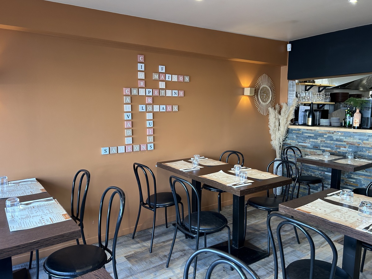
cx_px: 186
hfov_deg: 67.3
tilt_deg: -6.5
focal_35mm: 26
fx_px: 279
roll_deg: +0.2
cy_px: 140
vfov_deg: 53.1
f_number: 1.5
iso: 125
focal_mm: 5.7
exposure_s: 1/100
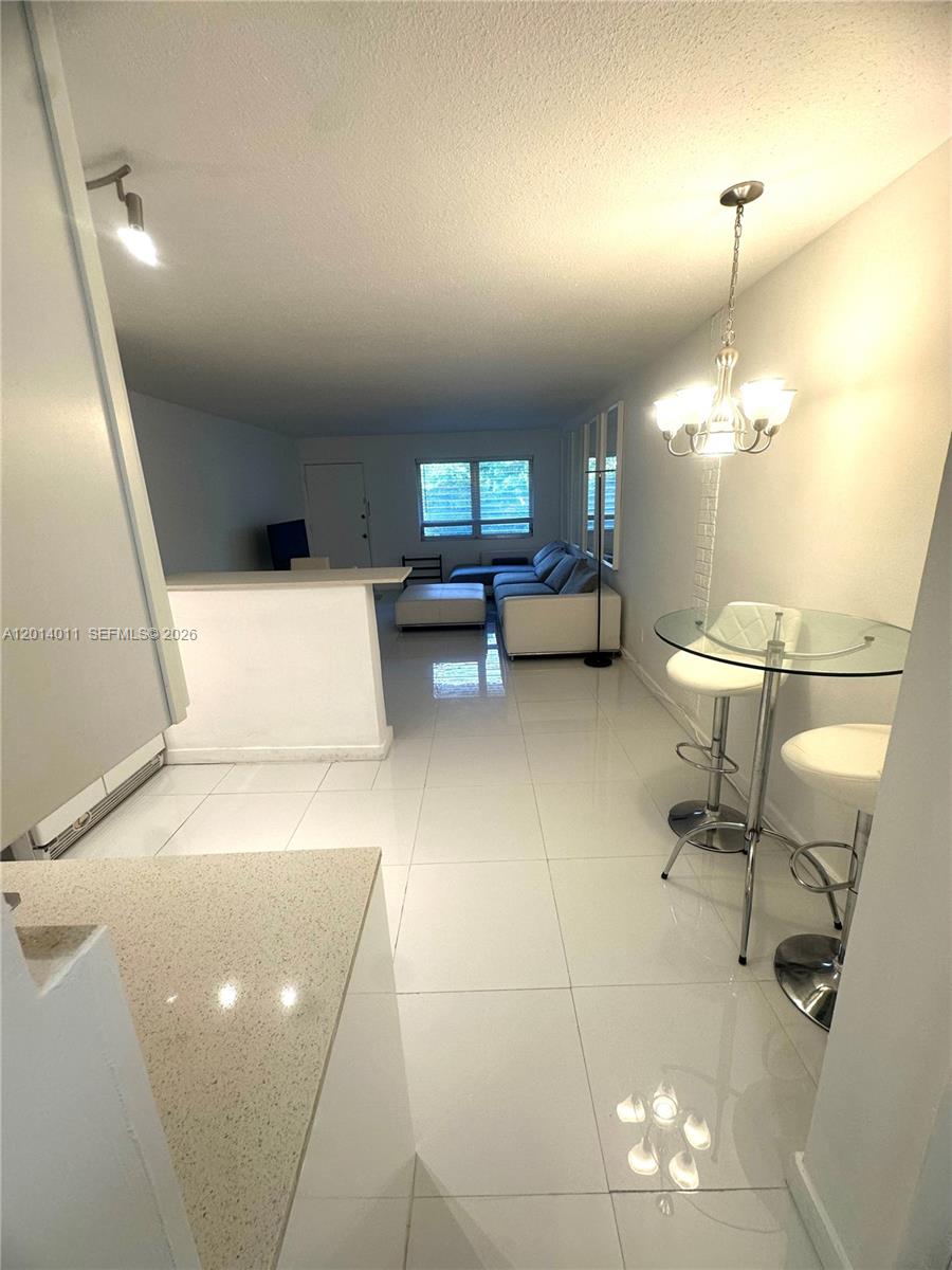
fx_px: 513
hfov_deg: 85.7
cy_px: 635
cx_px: 476
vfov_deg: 102.1
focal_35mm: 14
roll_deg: +0.4
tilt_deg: -13.6
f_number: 2.2
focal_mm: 2.22
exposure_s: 1/120
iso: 125
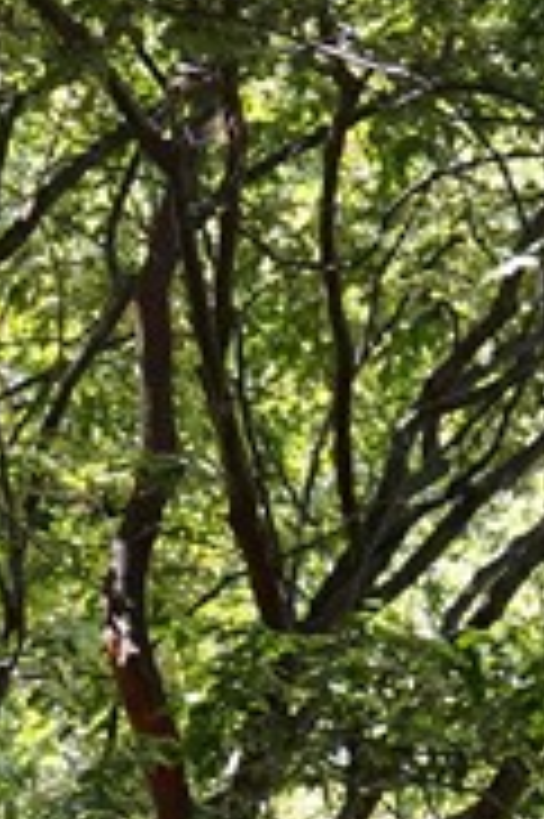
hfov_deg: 2.5
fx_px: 12262
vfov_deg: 3.8
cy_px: 1858
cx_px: -845
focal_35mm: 540
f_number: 6.3
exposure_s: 1/100
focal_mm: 49
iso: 800
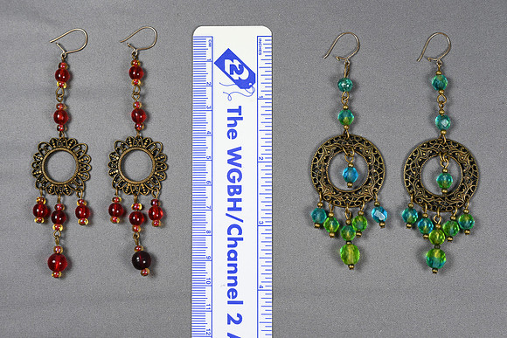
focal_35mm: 70
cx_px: 254
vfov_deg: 19.5
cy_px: 169
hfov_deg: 28.8
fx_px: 986
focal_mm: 70
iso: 900
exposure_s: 1/80
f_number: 9
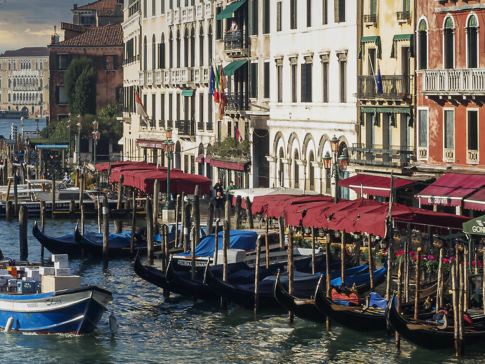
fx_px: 1948
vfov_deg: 10.6
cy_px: 68
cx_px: -154
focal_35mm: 139
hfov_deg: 13.6
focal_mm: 22
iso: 64
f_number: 8
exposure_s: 1/100
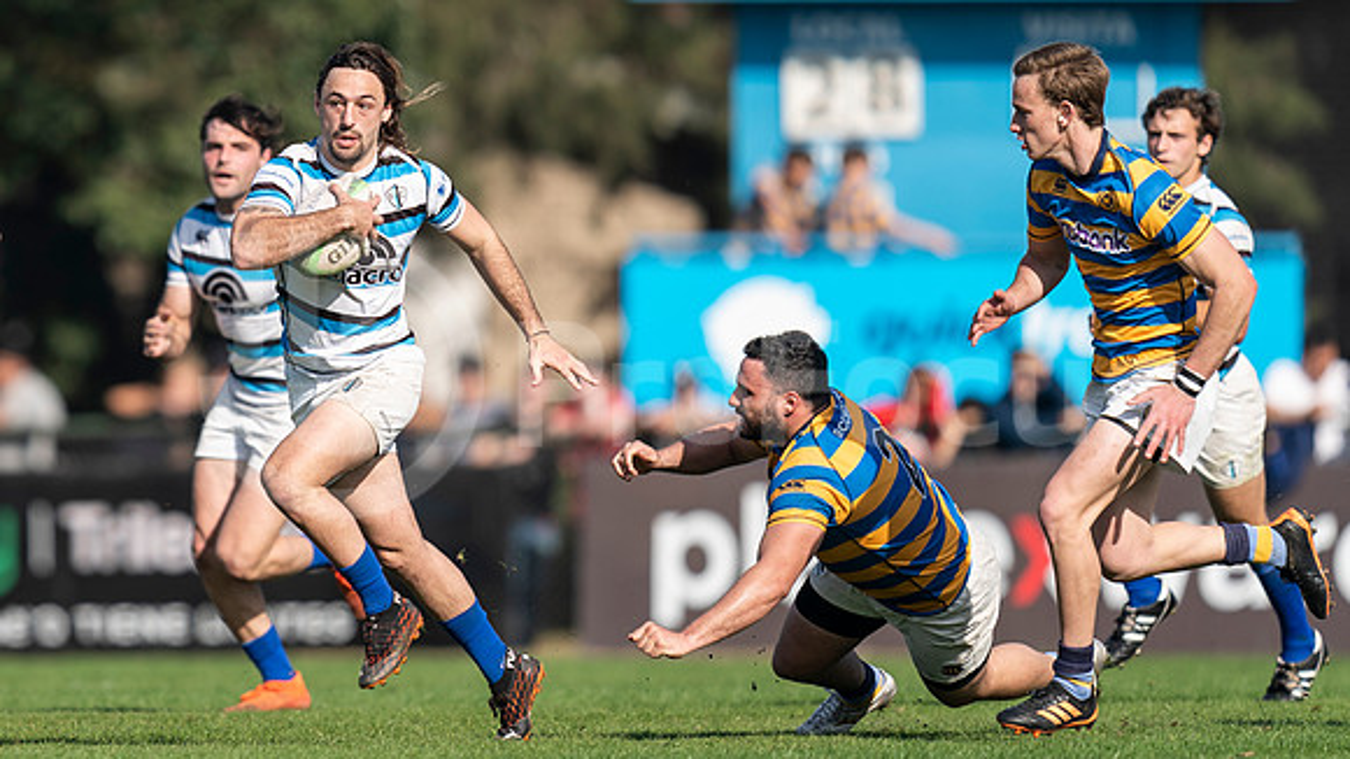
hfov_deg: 3.0
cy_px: 267
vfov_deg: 1.7
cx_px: 182
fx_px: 26145
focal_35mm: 731
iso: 100
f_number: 2.8
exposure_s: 1/1250
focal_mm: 400
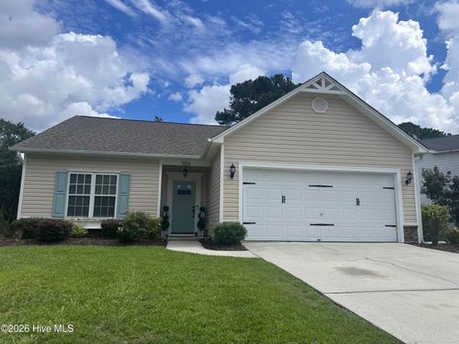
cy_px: 172
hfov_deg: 71.6
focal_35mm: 24
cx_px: 230
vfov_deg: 56.8
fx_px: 318
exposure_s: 1/8929
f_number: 1.78
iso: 80
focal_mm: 6.86
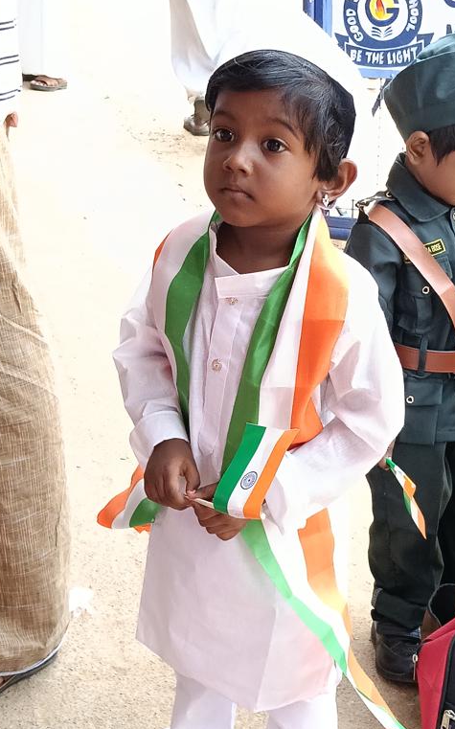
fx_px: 1211
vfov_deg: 33.5
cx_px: 246
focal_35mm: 61
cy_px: 365
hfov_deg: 21.3
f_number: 1.8
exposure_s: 1/200
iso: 320
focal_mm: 3.98
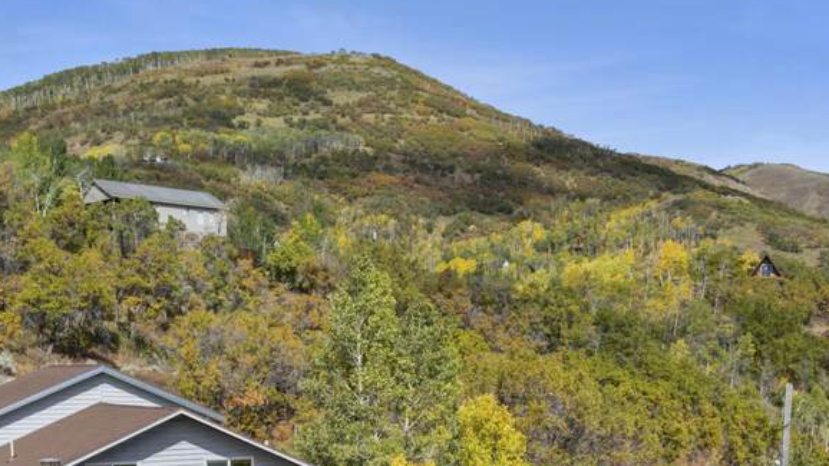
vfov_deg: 21.7
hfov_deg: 40.6
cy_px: 569
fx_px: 1121
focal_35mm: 51
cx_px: 407
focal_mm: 8.38
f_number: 2.8
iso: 140
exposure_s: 1/2500
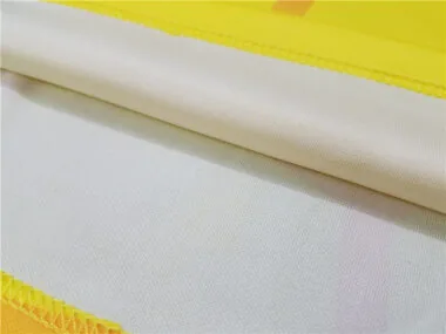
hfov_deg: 67.3
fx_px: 335
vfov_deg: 53.1
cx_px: 223
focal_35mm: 26
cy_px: 167
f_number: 1.7
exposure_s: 1/14
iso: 250
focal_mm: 4.2
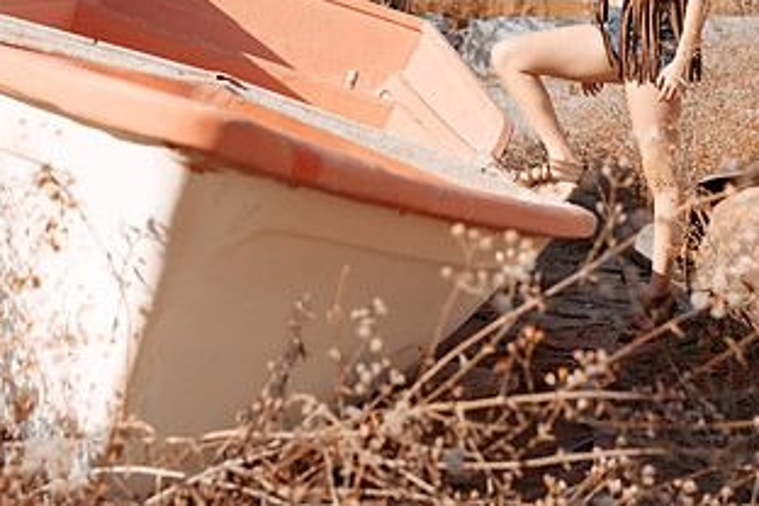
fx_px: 1961
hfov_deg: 21.9
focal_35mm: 93
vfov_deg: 14.6
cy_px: 74
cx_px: 365
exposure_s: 1/6400
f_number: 4
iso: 400
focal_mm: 50
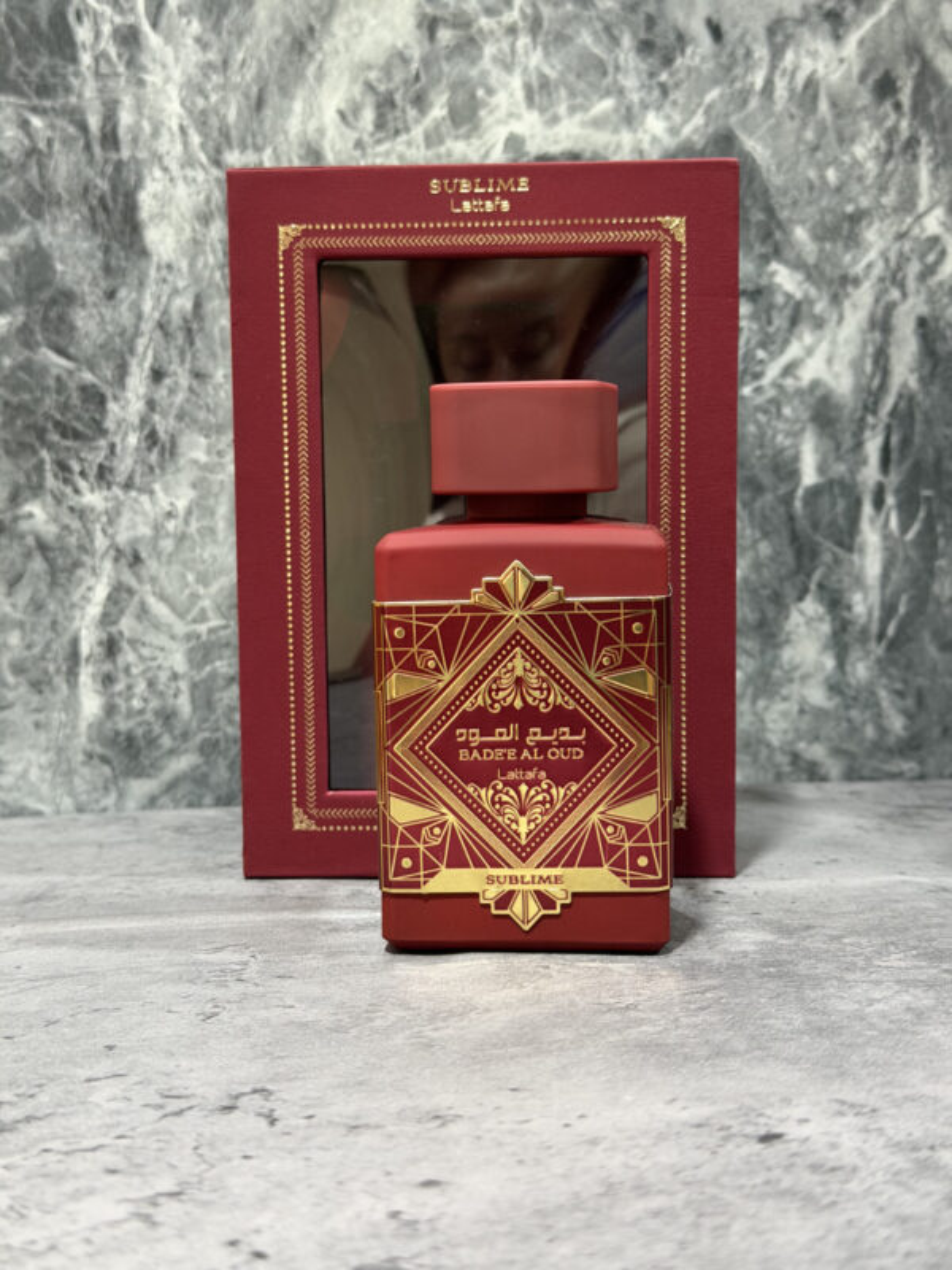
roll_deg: +0.3
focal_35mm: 48
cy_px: 635
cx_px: 476
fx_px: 1760
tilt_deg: -4.8
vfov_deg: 39.7
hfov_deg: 30.3
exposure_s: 1/30
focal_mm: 6.76
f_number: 1.78
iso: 640
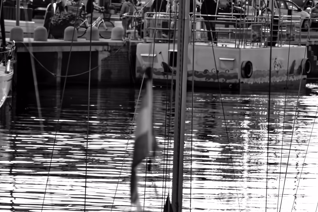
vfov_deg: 4.7
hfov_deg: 7.0
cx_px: 302
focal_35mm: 293
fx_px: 2588
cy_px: 49
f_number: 5.6
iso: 6400
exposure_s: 1/100
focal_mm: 90.9
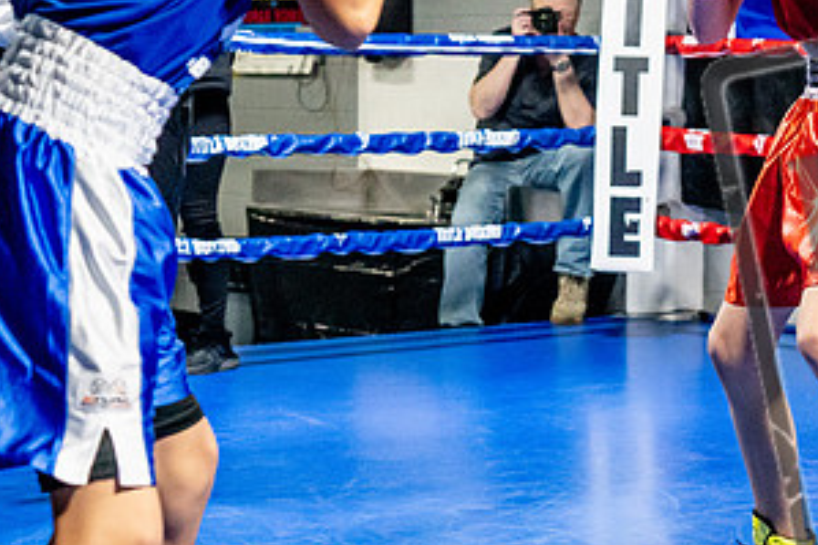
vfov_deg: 13.5
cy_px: 105
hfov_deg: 19.9
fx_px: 2294
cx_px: 709
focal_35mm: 101
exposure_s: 1/800
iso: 5000
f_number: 2.8
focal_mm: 35
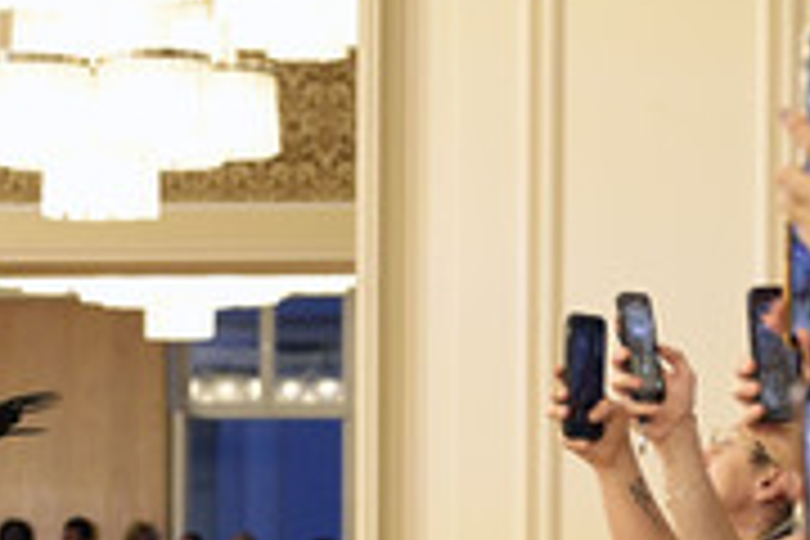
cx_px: -146
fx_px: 4612
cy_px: 572
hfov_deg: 9.9
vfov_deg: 6.7
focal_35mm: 205
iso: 6400
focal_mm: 82
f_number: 5
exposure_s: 1/800
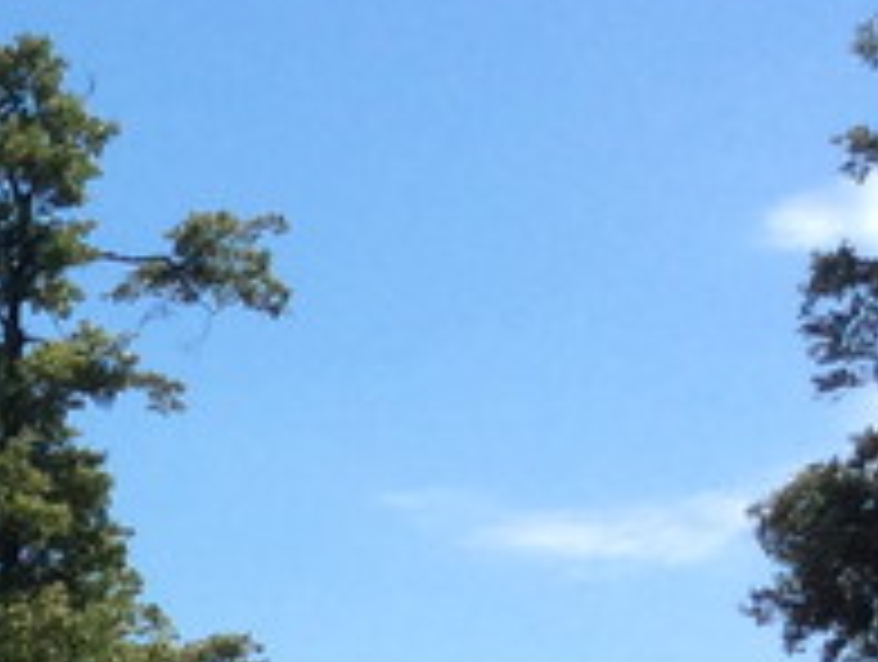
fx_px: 3990
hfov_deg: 11.0
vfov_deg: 9.2
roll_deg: +2.1
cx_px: -1049
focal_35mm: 157
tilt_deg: +5.5
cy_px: 1007
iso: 32
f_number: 2.4
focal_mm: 3.3
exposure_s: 1/1192
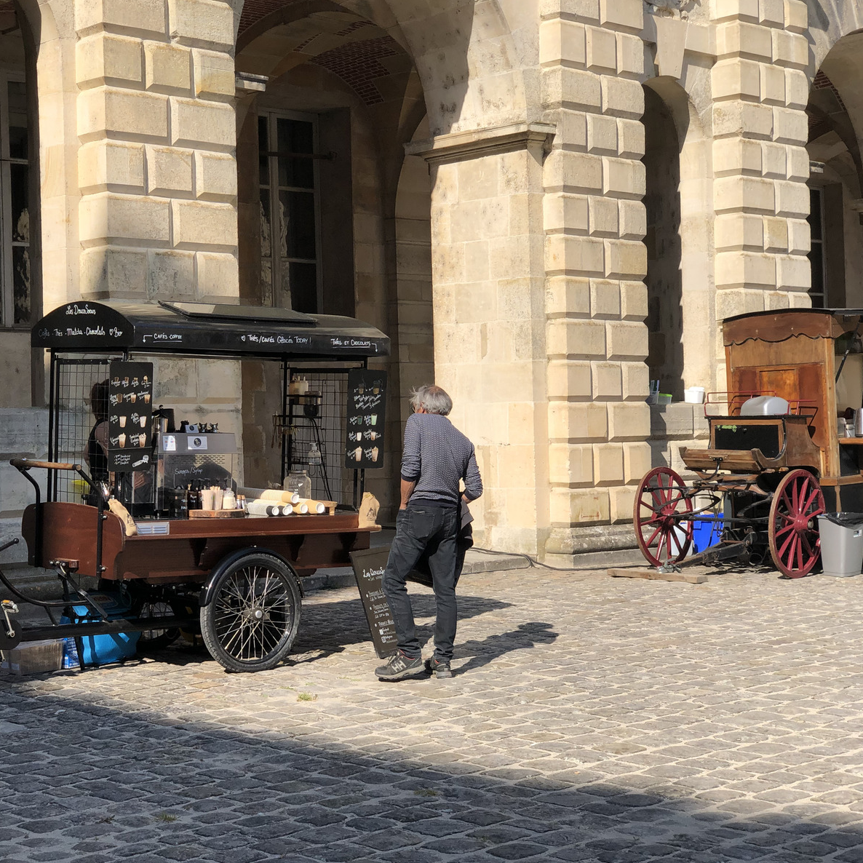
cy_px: 429
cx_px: 289
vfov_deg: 27.7
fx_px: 1749
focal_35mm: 62
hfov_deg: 27.6
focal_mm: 6
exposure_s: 1/979
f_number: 2.4
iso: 16
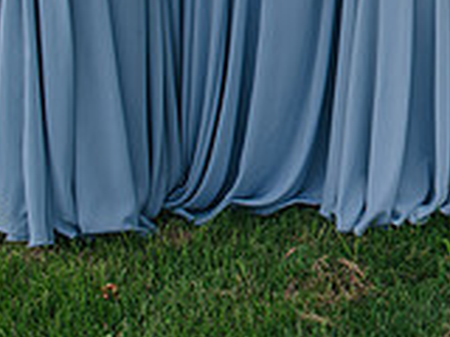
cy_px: -190
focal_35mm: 122
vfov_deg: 11.6
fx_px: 1586
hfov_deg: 14.9
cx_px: 689
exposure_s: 1/500
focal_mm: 35
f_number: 3.2
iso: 110
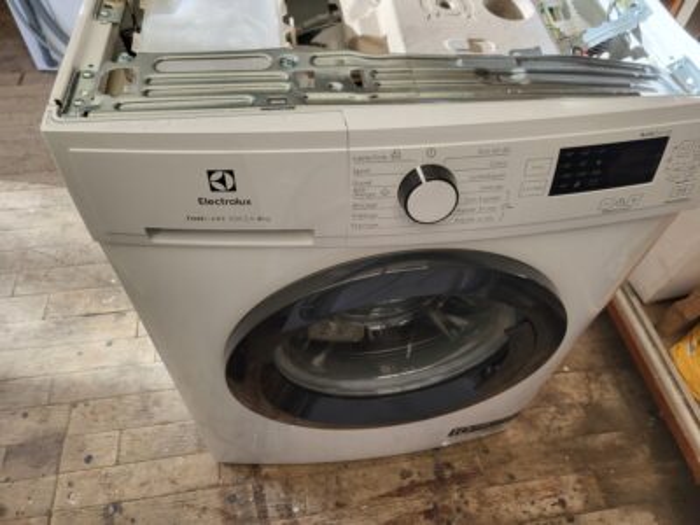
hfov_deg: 67.3
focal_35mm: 26
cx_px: 350
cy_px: 262
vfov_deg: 53.1
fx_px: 526
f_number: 1.8
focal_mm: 5.4
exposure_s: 1/200
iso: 40
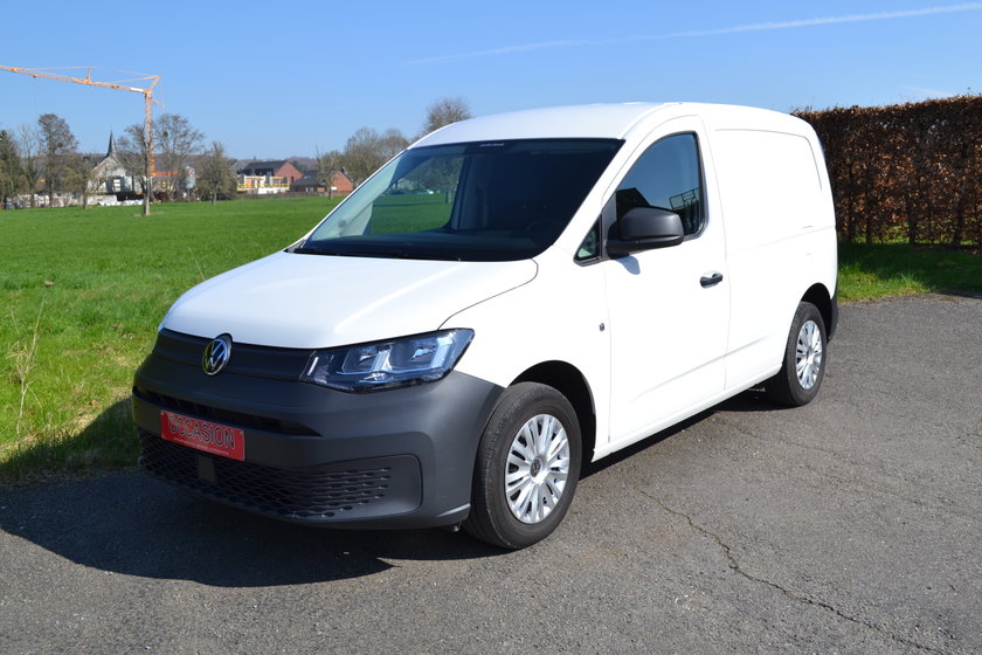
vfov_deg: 40.0
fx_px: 900
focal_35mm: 33
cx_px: 491
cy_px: 328
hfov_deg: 57.2
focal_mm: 22
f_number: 8
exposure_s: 1/250
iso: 100
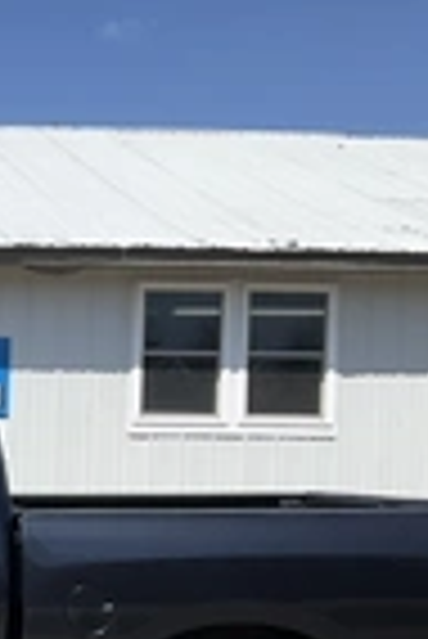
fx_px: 1512
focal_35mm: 85
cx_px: -275
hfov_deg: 14.6
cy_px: 544
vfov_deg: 23.4
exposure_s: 1/2320
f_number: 1.8
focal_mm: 3
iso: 25
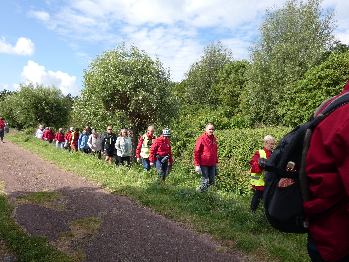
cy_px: 131
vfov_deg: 46.8
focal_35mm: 30
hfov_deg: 60.0
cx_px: 174
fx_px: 302
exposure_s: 1/500
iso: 80
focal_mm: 5.3
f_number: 3.3
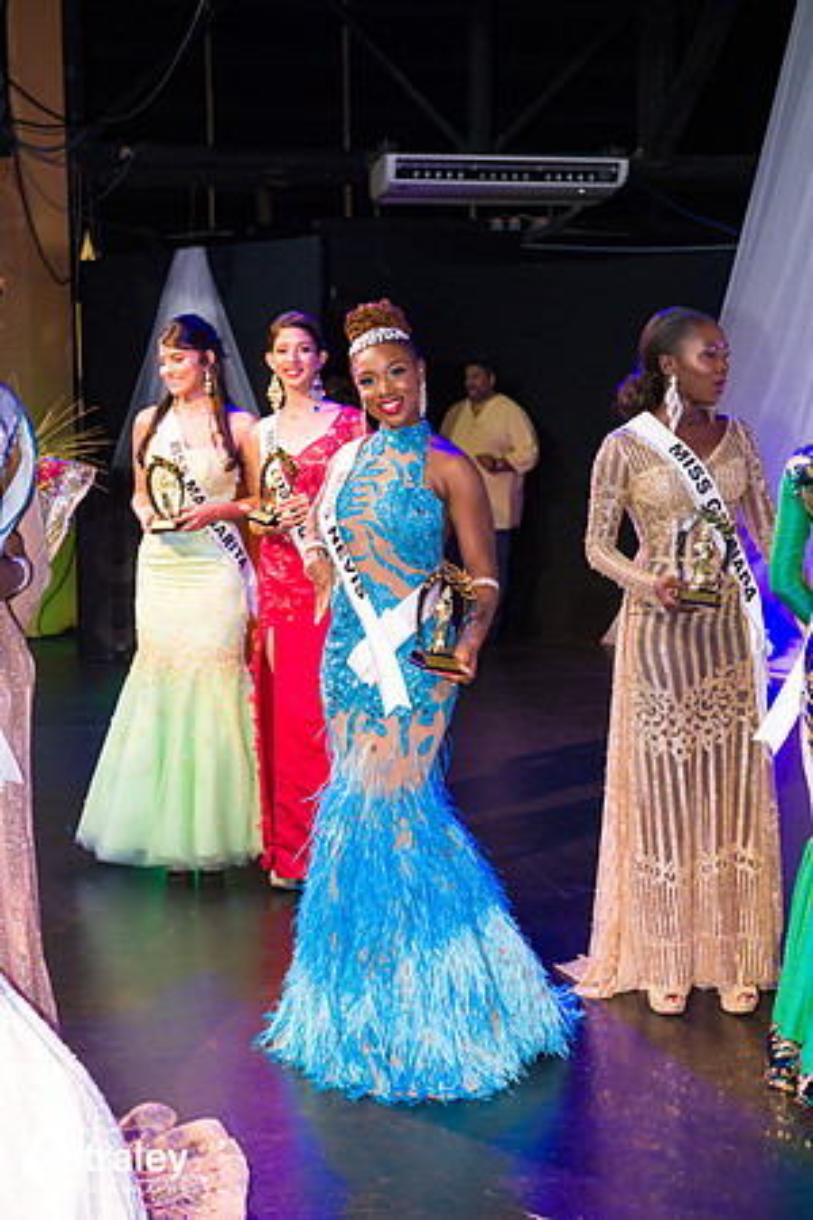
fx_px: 1965
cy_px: 610
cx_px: 406
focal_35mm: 58
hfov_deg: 23.4
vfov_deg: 34.5
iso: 4000
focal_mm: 58
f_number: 5
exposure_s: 1/160
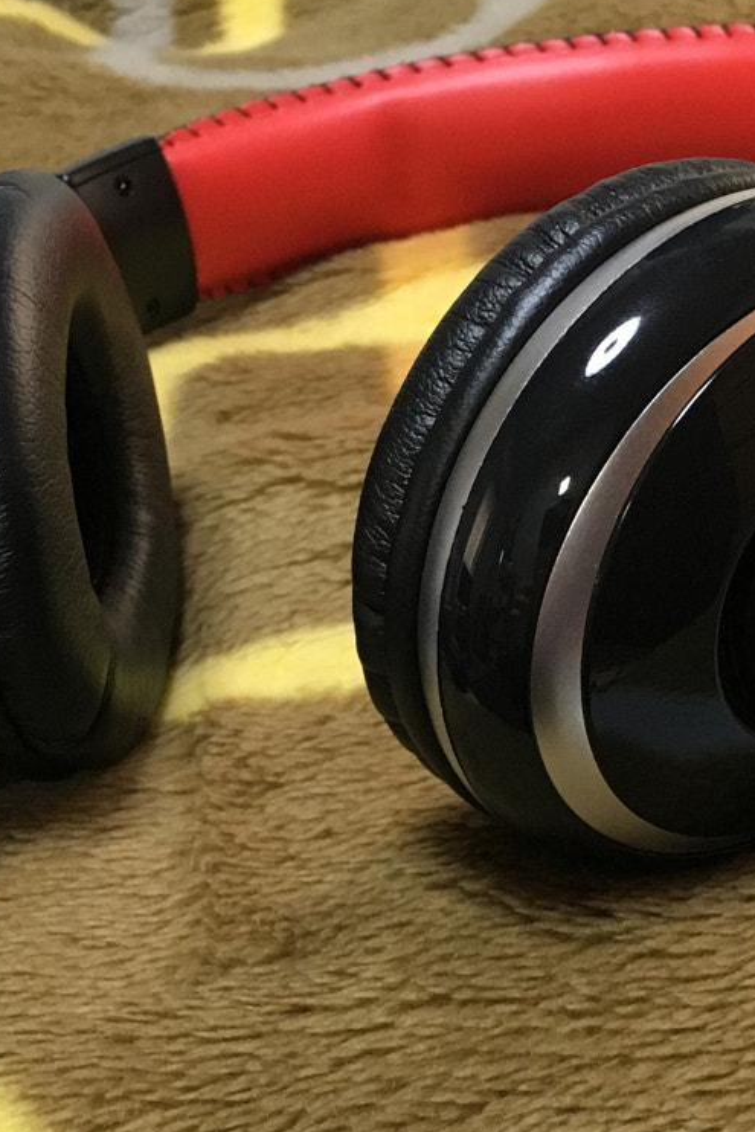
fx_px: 2044
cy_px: 833
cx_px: 384
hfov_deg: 20.9
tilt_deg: -33.7
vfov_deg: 30.5
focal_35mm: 65
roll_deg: +6.0
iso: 200
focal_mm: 4.15
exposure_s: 1/24
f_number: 2.2
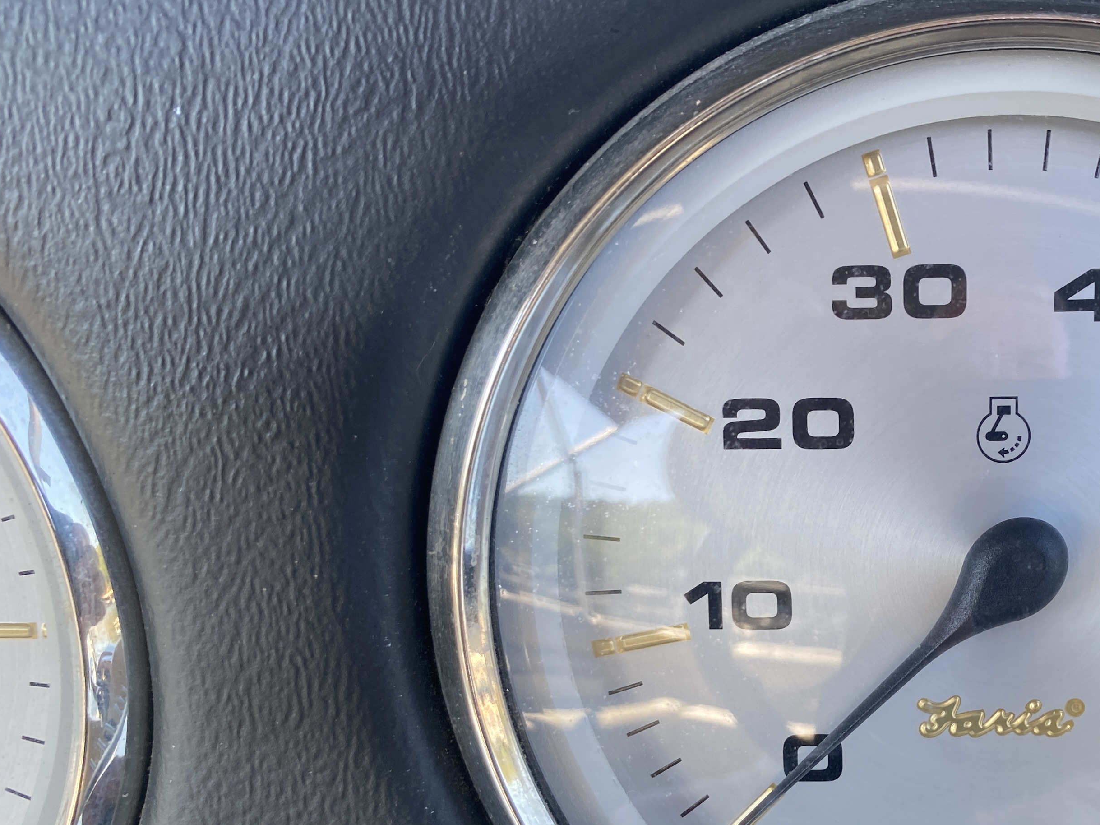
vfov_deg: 33.2
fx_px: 1366
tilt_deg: -26.3
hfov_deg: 42.0
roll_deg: +0.3
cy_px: 581
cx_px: 875
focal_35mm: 43
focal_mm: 4.25
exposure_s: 1/122
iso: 32
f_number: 1.8
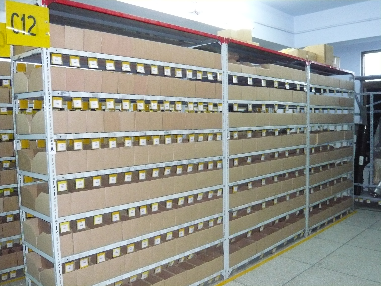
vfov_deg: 44.2
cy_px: 143
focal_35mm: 32
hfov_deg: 56.8
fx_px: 352
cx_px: 190
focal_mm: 5.2
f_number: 3
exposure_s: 1/30
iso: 500
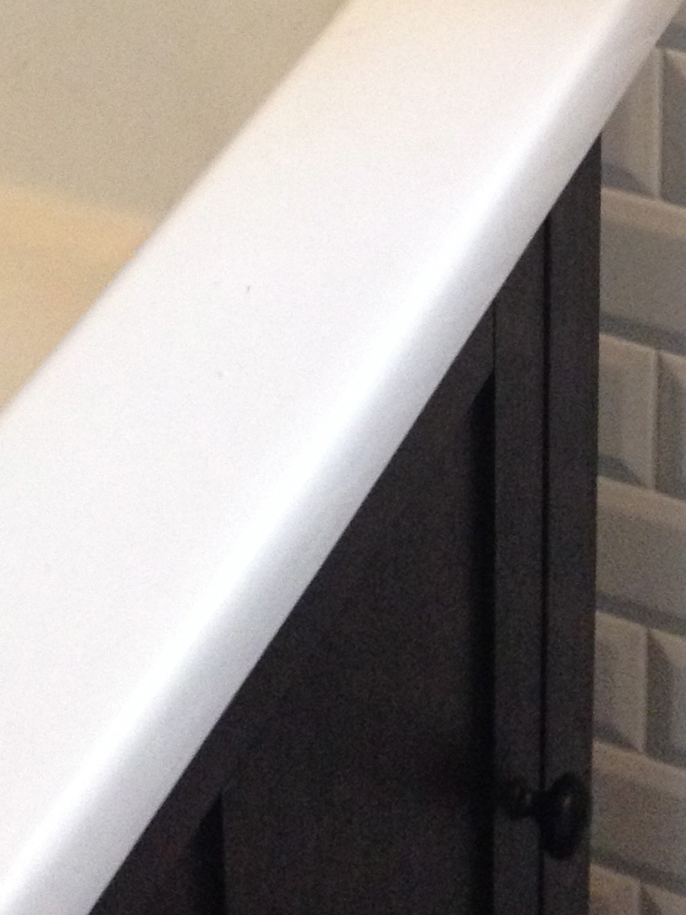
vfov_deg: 15.8
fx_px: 2959
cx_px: 40
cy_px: -539
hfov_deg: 13.1
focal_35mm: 112
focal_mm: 4.28
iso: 200
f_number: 2.4
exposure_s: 1/20
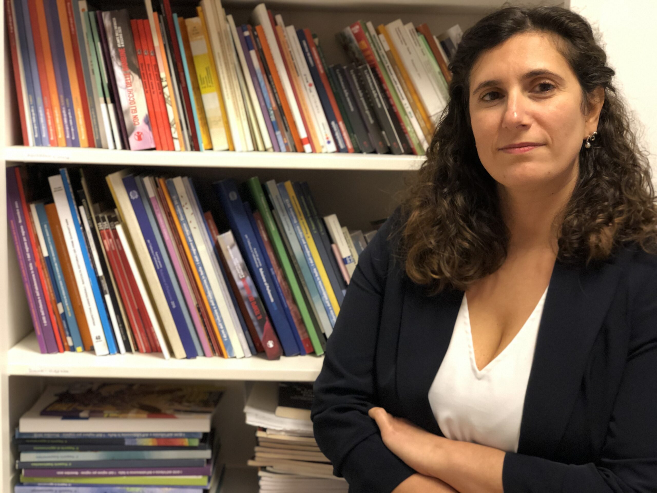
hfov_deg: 36.8
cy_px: 246
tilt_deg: -8.2
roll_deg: -1.5
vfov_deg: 28.0
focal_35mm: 52
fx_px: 987
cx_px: 328
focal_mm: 6
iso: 160
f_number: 2.4
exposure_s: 1/14
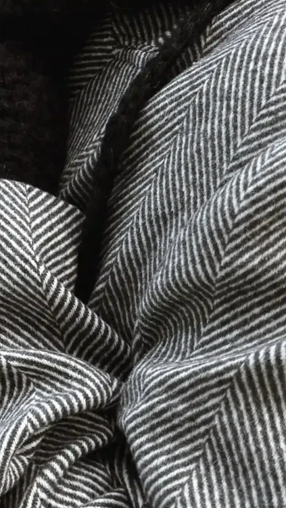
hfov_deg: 13.5
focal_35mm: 89
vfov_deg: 23.6
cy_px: 101
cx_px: 20
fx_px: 1200
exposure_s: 1/250
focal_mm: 6.76
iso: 64
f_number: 1.8
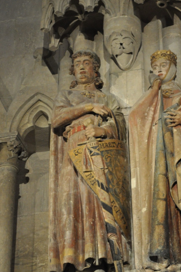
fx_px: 890
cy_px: 145
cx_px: 127
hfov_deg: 11.6
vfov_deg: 17.4
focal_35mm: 118
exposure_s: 1/13
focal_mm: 55
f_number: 5.6
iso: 1600
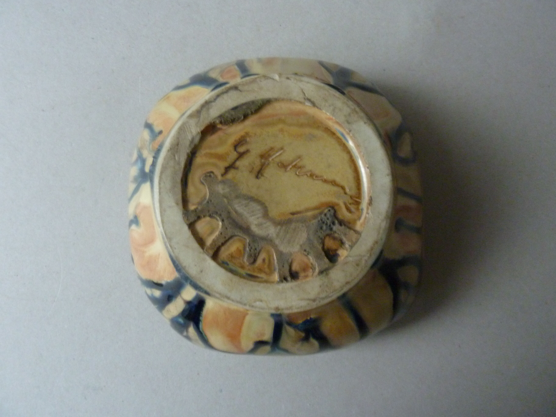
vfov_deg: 54.9
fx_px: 402
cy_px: 208
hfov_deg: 69.4
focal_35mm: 25
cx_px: 278
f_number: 3.3
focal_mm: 4.1
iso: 400
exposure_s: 1/13
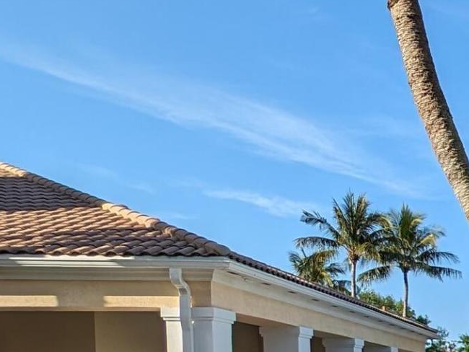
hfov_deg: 24.7
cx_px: 756
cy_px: 405
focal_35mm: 53
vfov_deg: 25.2
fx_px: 718
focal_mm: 2.23
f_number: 1.95
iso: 41
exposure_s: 1/1555
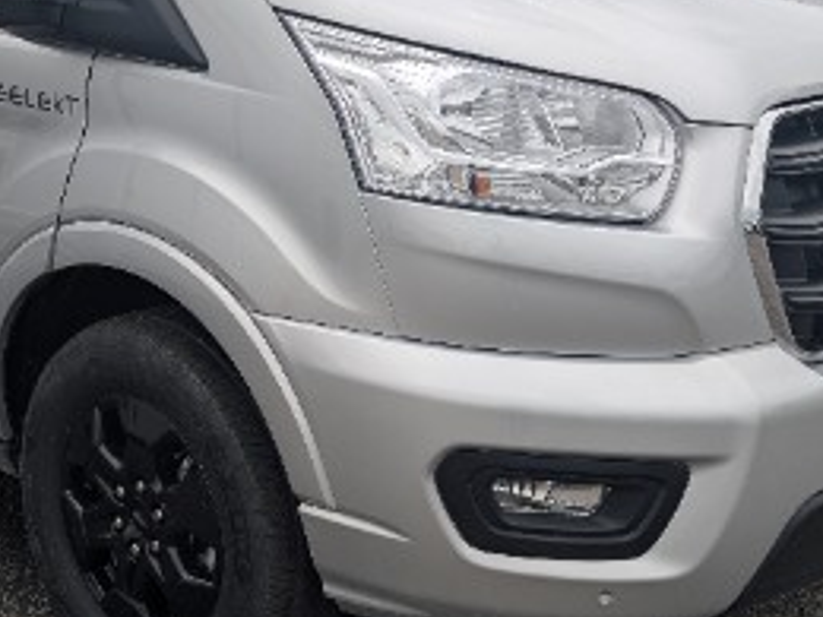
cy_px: 108
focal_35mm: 59
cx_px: 190
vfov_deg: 24.4
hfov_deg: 32.0
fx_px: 1403
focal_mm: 6.9
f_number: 1.68
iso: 20
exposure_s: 1/586
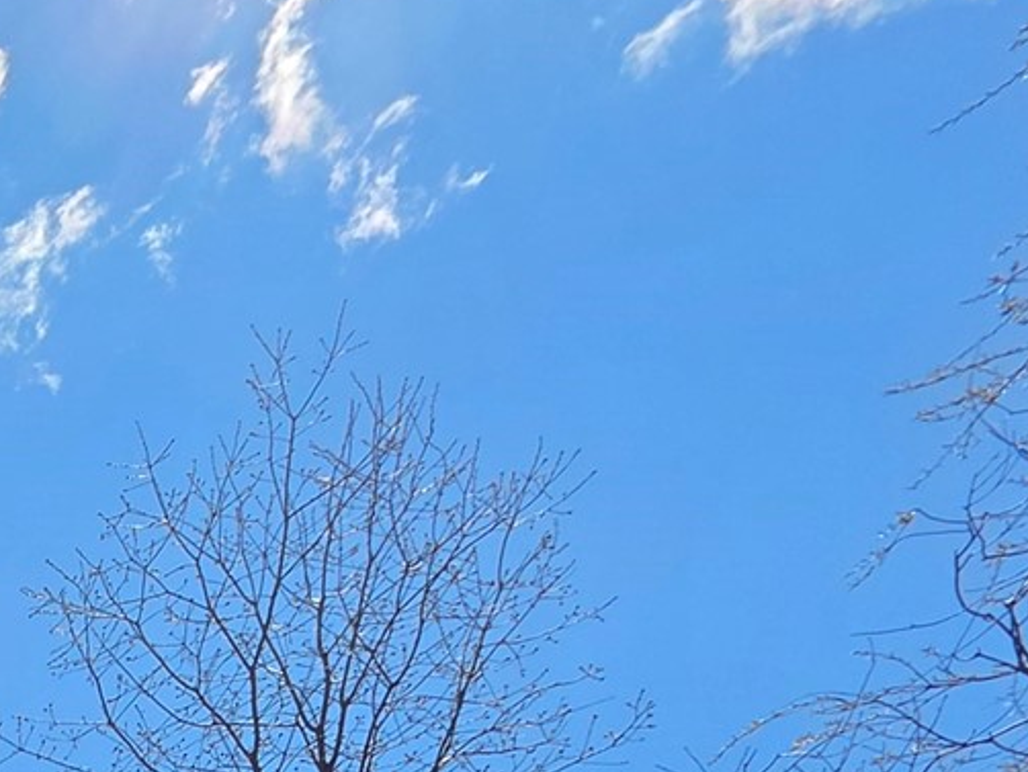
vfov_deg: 18.3
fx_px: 1575
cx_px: -854
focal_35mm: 53
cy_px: 1542
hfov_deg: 21.6
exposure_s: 1/2430
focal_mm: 2.2
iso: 32
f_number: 1.9
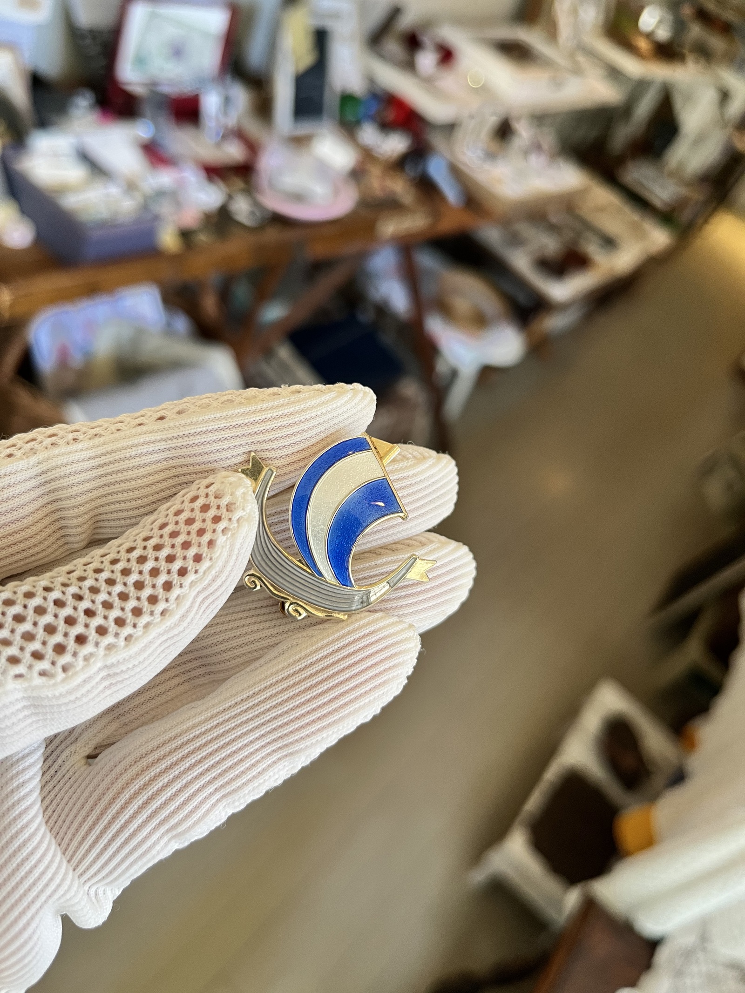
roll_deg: -29.5
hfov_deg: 53.1
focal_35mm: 26
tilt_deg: -41.4
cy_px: 496
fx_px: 746
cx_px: 372
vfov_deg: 67.3
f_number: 1.6
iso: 125
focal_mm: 5.1
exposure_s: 1/60
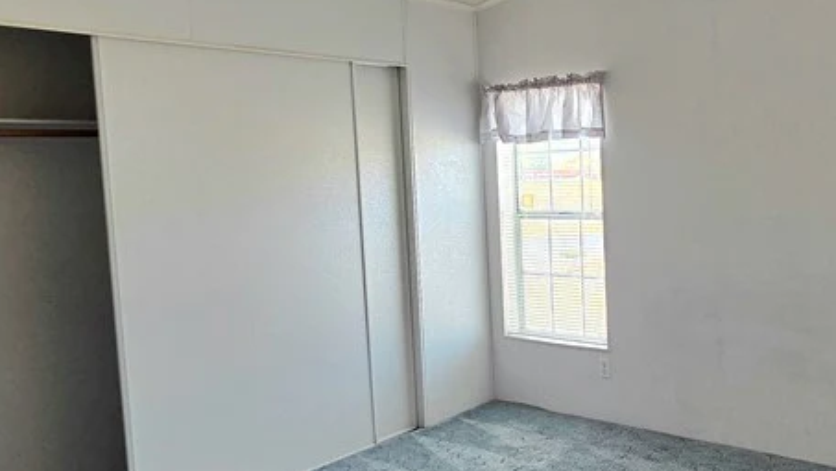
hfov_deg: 58.9
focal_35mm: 32
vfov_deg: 36.7
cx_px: 589
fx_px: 709
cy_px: 218
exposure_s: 1/143
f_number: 2.2
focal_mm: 2.2
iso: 50
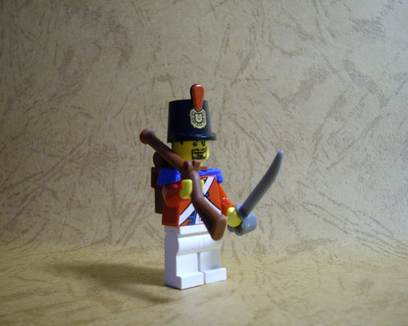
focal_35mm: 39
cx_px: 200
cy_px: 162
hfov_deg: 46.9
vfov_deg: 38.2
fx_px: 471
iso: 274
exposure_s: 1/50
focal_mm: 6.2
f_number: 2.8
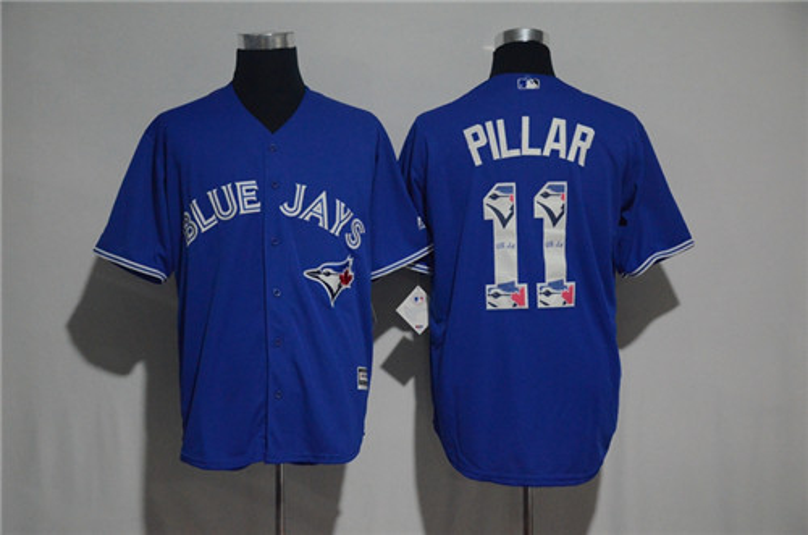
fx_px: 1612
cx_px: 404
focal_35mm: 72
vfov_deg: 18.8
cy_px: 268
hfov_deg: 28.1
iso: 4000
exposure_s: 1/60
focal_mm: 48
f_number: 4.5
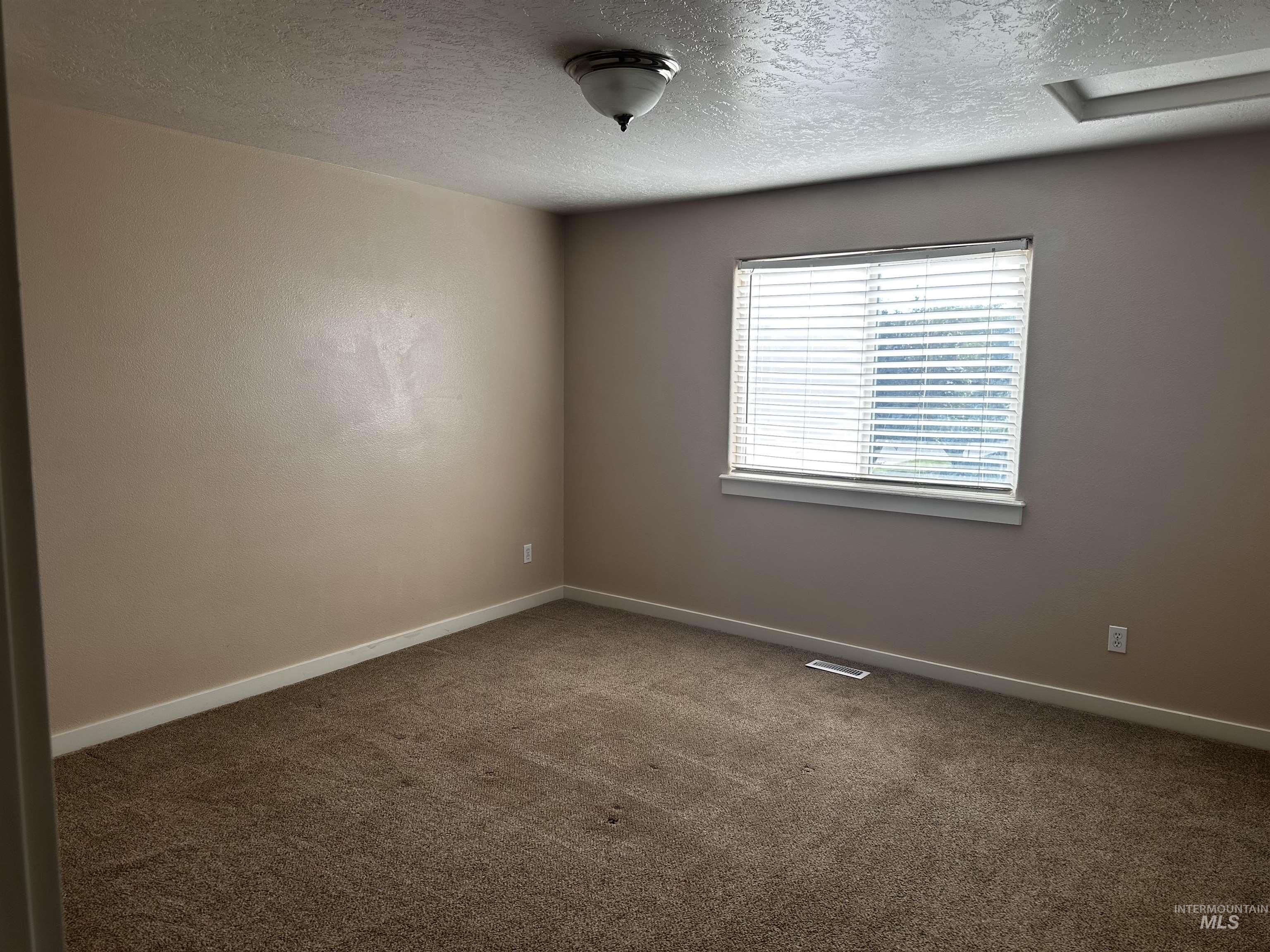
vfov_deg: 56.8
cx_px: 635
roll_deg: -0.5
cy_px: 476
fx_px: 881
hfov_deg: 71.6
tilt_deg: -6.9
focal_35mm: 24
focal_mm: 6.86
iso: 80
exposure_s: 1/245
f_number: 1.78
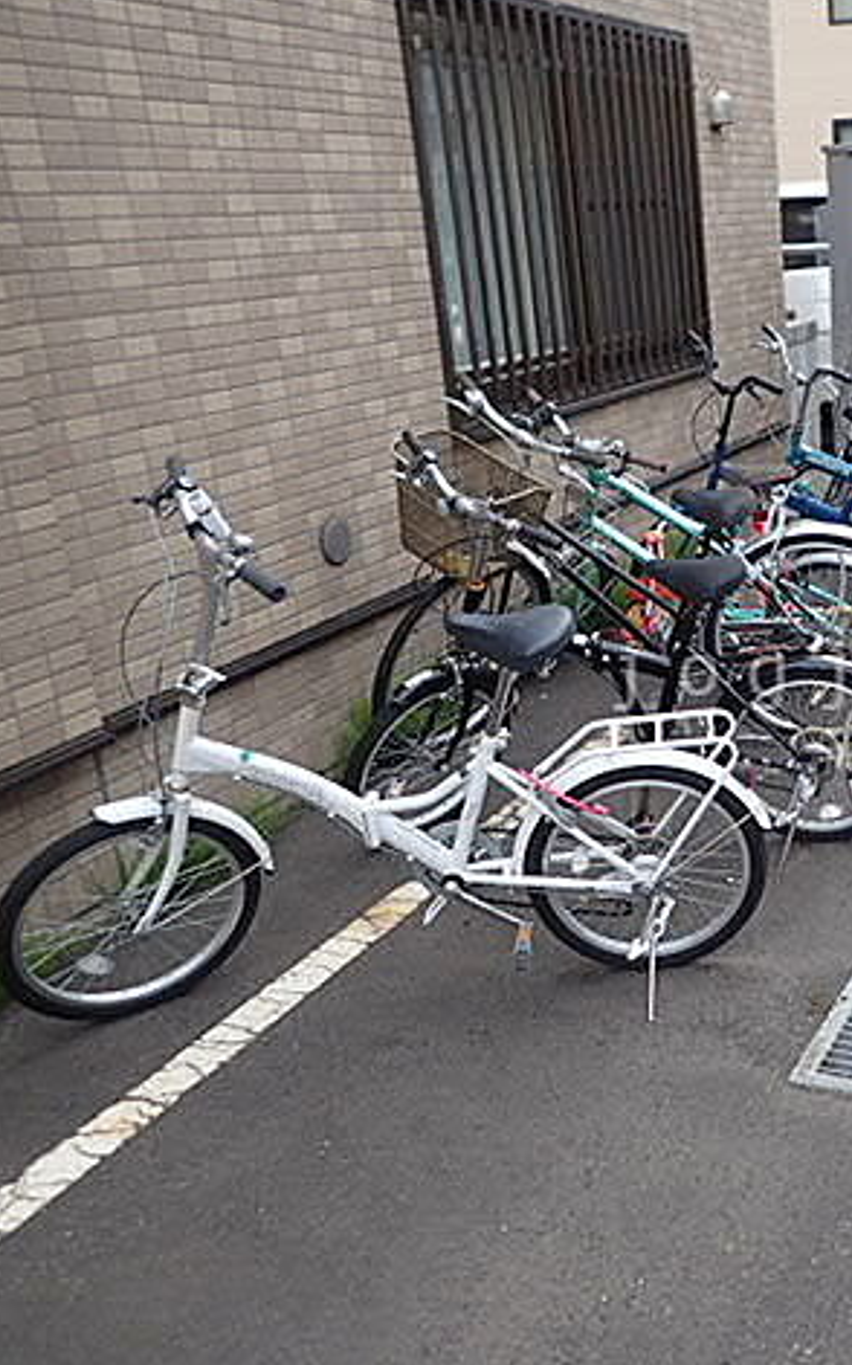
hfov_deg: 33.0
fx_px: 1339
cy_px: 675
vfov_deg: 54.0
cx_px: 811
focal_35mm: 36
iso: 100
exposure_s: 1/500
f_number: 2
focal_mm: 4.5
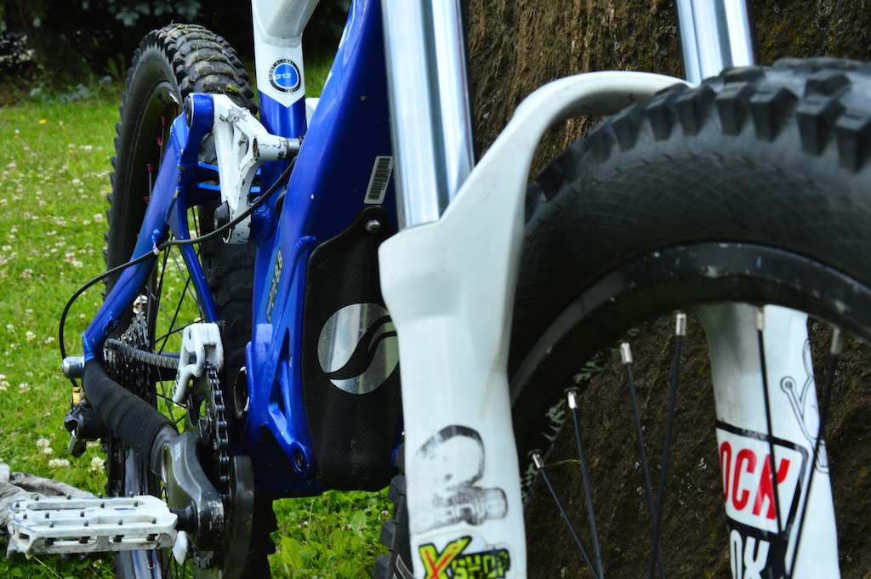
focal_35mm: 63
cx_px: 436
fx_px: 1523
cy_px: 290
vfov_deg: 21.5
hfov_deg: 31.9
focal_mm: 42
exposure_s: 1/160
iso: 400
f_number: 14
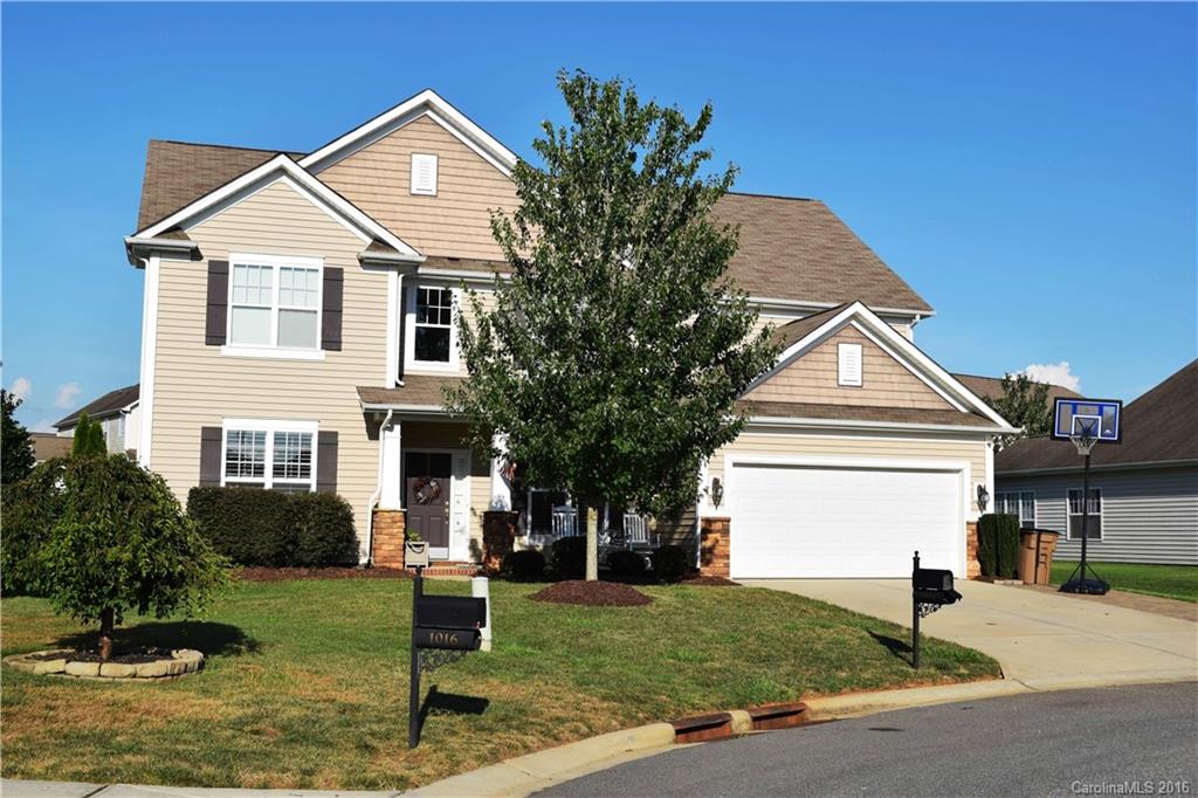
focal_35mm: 42
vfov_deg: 31.9
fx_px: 1397
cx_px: 599
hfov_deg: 46.4
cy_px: 399
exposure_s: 1/800
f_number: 10
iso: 200
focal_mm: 28
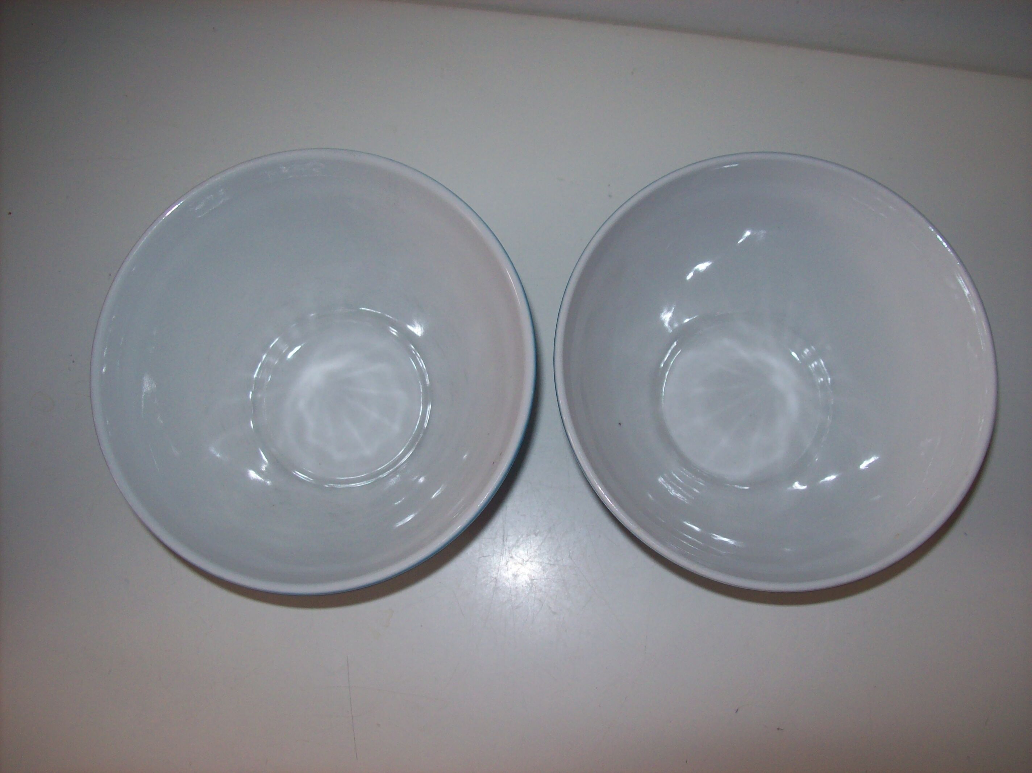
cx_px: 516
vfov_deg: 39.6
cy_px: 386
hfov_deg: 51.4
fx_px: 1073
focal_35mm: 36
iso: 80
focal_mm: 6
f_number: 2.7
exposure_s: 1/64
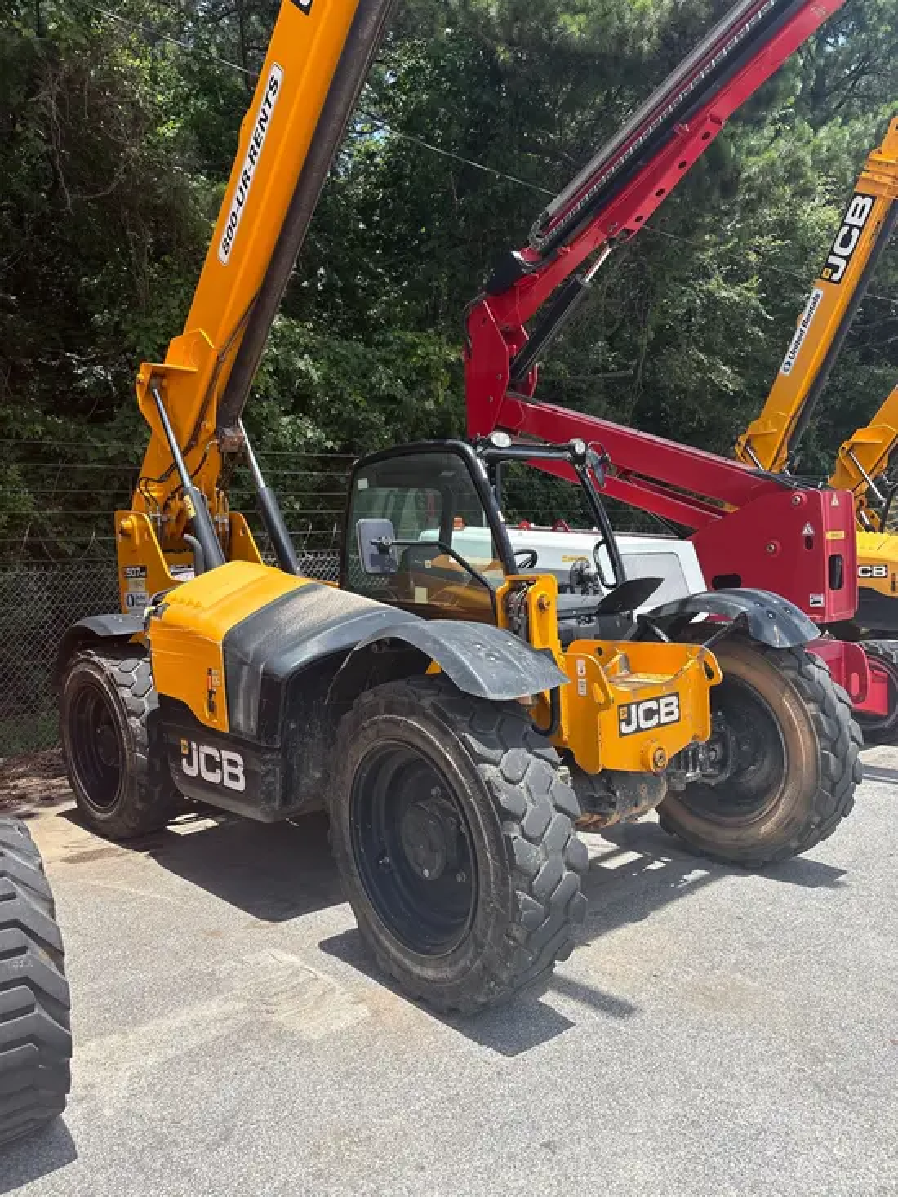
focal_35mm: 26
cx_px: 449
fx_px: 899
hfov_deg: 53.1
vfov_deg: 67.3
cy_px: 598
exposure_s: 1/2364
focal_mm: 5.96
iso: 64
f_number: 1.6
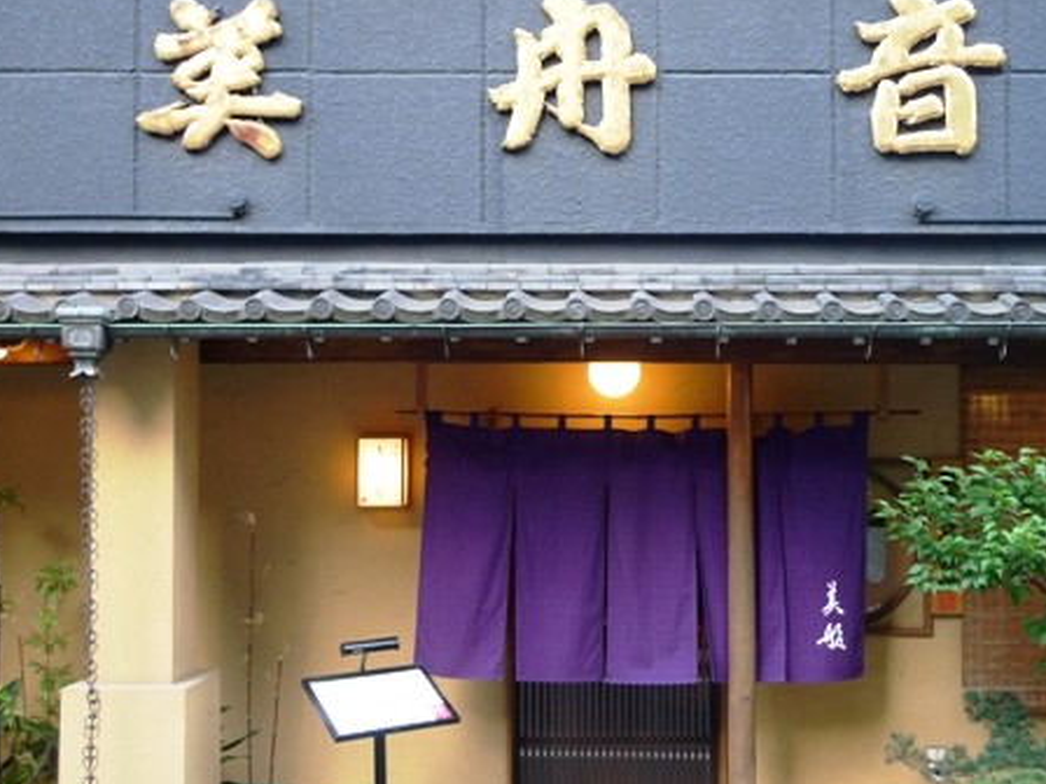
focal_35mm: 44
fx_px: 1330
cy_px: 439
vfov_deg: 32.8
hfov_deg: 42.8
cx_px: 606
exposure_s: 1/50
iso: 200
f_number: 2.4
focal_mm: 7.9
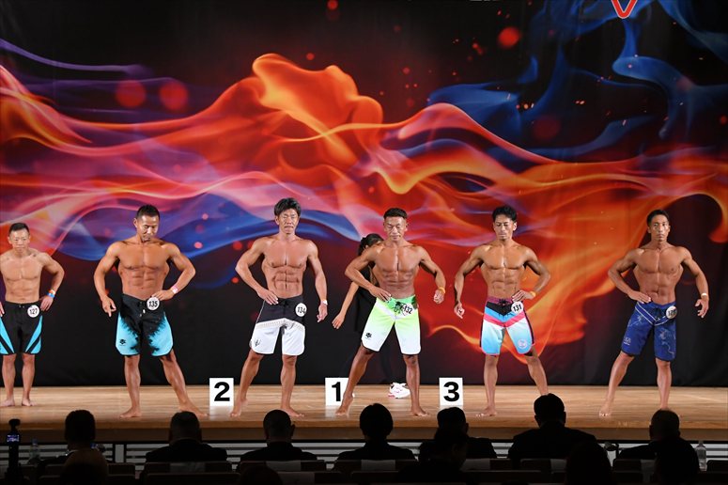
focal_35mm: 108
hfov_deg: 18.9
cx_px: 364
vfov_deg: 12.7
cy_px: 242
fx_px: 2183
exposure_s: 1/400
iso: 3200
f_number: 5.6
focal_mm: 72
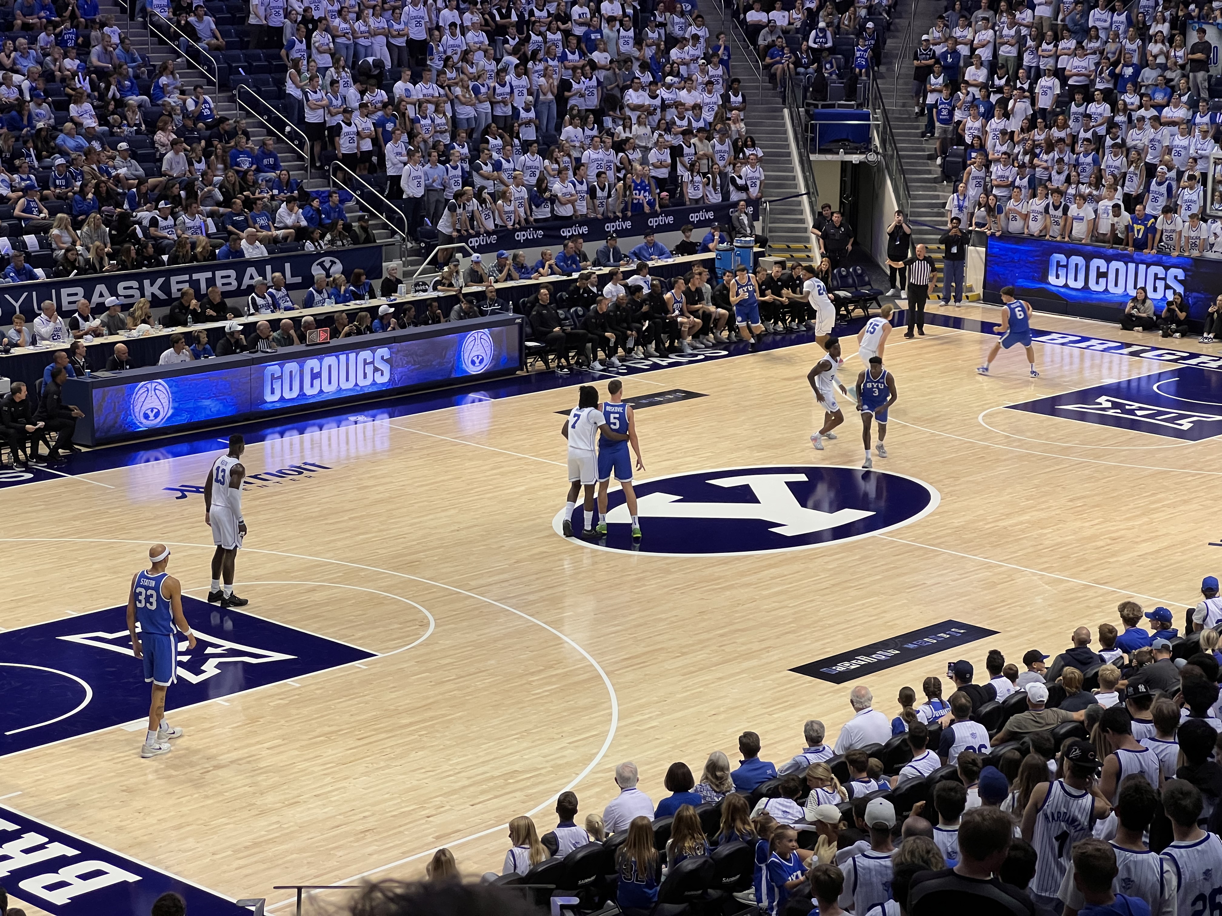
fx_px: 2718
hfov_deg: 25.3
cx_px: 611
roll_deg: -0.9
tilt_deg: -11.8
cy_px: 458
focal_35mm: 77
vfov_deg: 19.1
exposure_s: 1/120
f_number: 2.8
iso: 125
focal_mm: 9
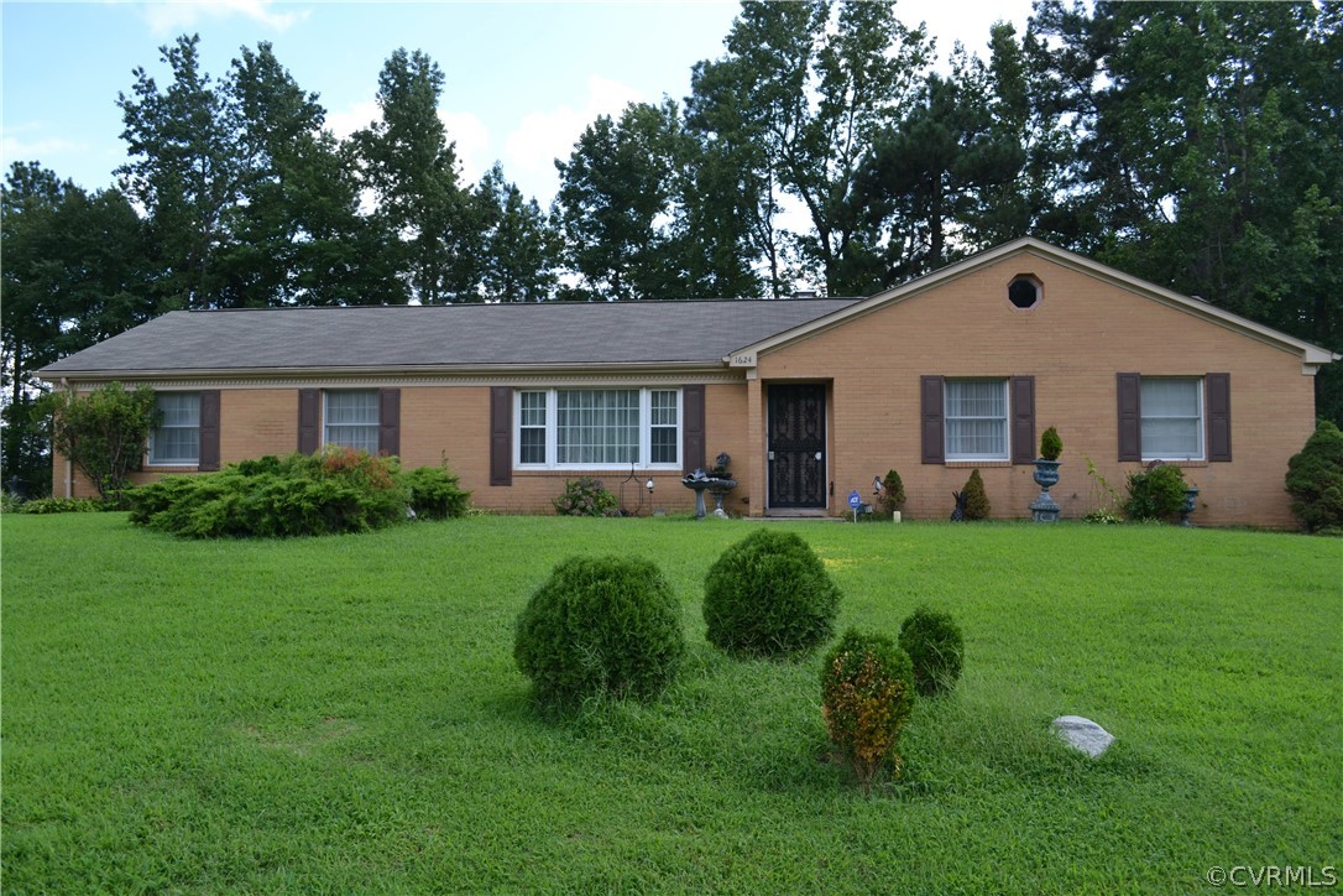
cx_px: 672
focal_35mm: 27
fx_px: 1007
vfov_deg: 47.9
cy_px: 448
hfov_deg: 67.4
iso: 100
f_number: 6.3
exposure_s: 1/160
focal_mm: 18
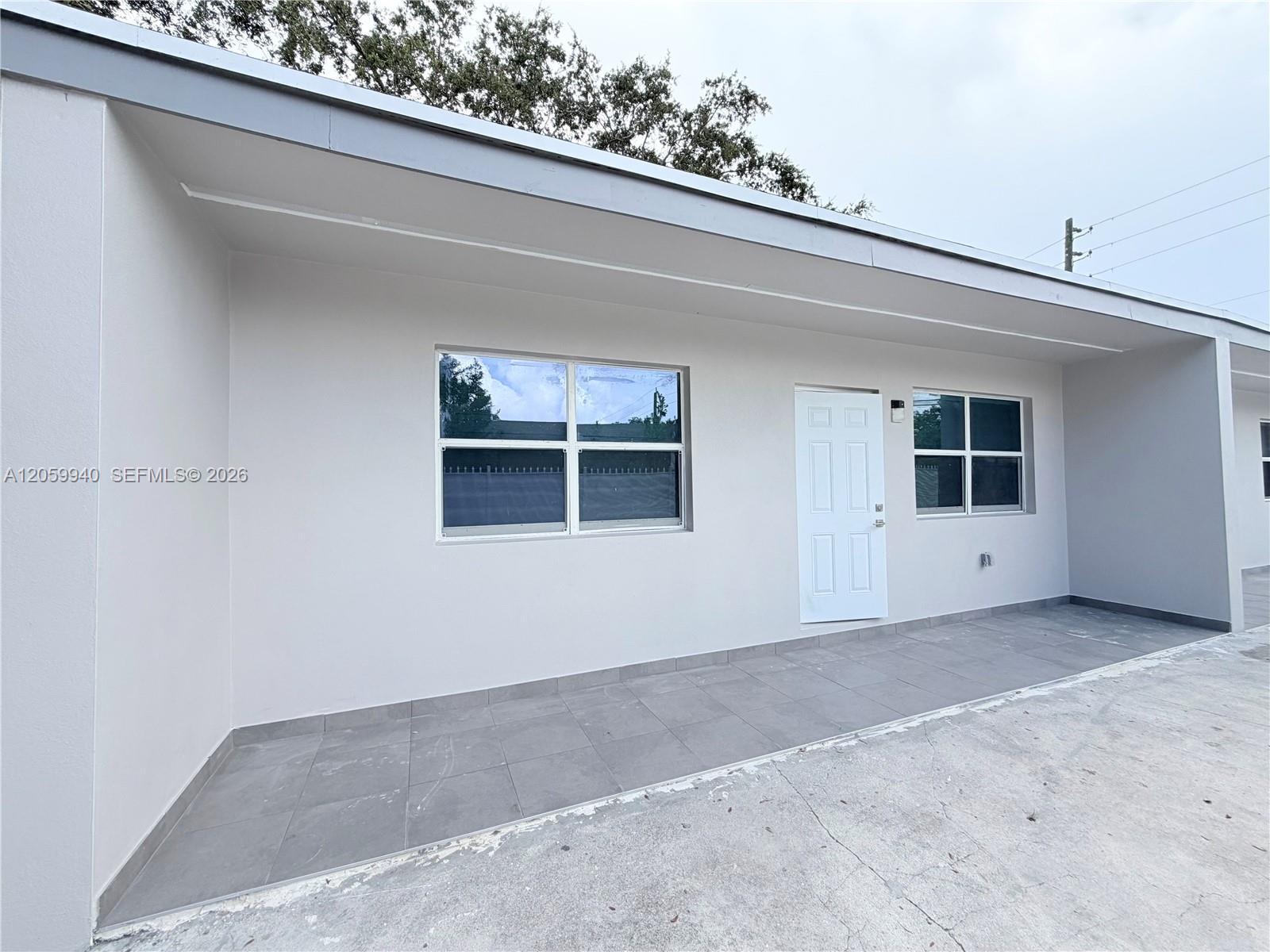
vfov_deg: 85.7
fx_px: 514
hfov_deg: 102.1
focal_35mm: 14
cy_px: 476
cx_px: 635
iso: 50
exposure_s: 1/502
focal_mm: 2.22
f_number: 2.2
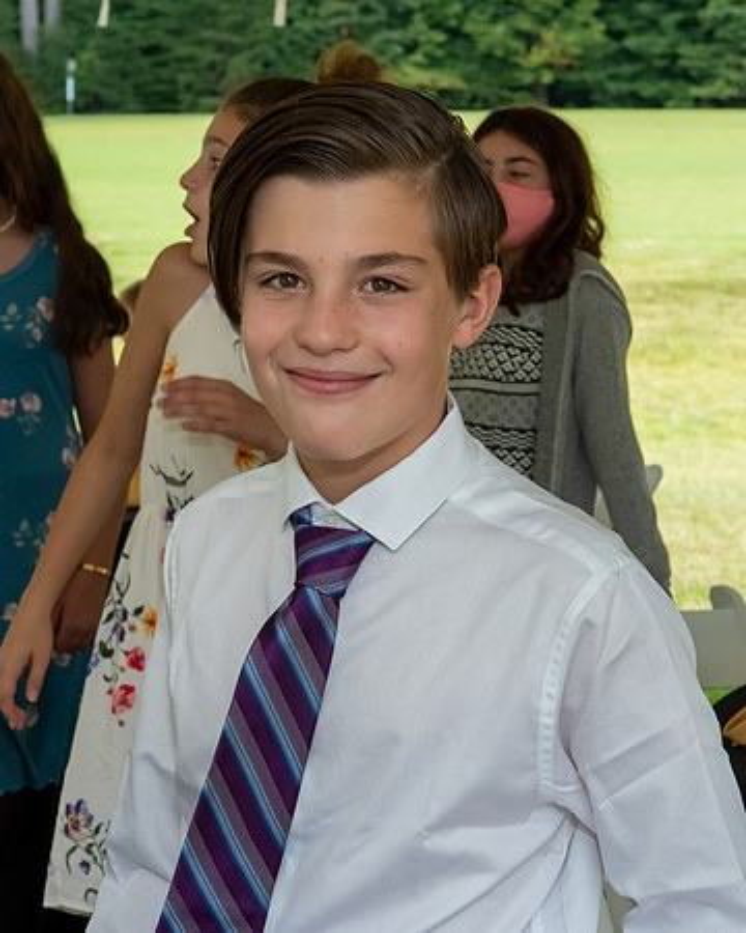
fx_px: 3134
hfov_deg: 13.6
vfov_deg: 16.9
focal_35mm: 114
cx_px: 342
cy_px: 483
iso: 400
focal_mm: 45
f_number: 8
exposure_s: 1/250
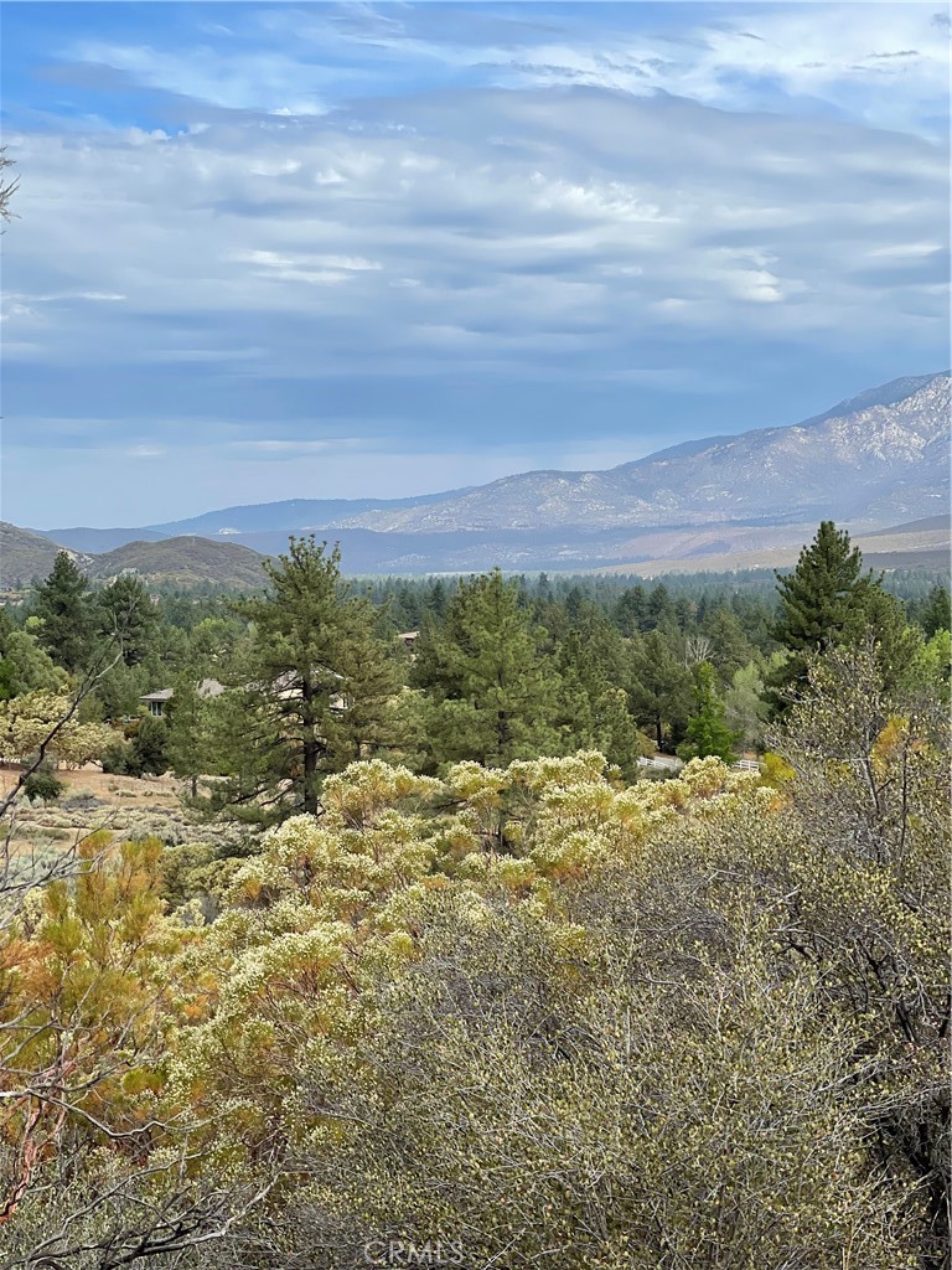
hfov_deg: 22.9
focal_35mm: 64
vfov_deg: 30.3
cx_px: 476
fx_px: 2347
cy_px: 635
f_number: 2.2
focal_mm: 7.5
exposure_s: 1/1340
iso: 20
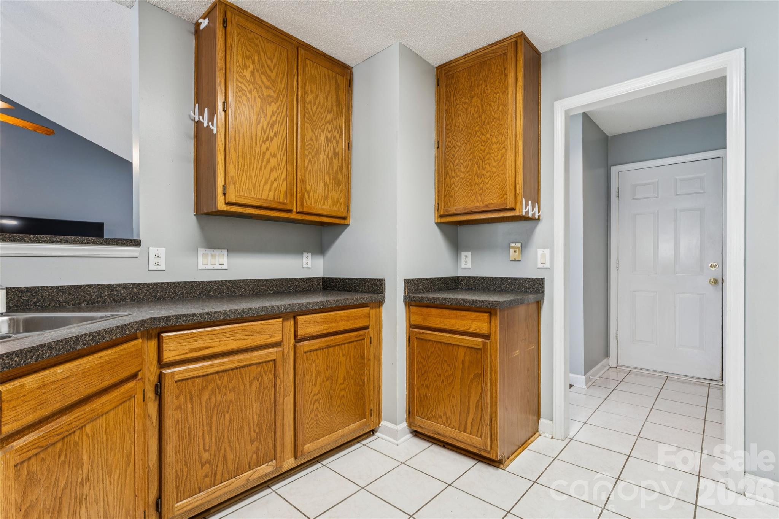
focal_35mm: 17
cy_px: 260
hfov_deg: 93.6
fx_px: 366
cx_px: 390
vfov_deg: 70.7
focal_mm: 16.9
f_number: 13
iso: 100
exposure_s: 1
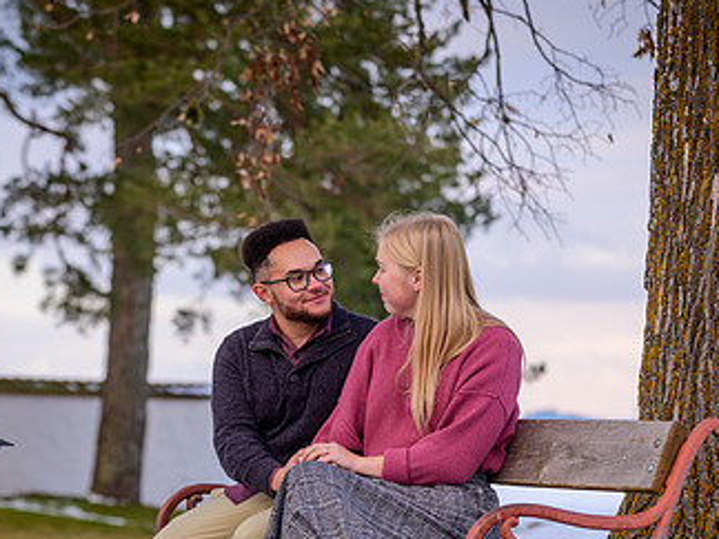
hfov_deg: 13.3
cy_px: 419
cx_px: 333
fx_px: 3074
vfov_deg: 10.0
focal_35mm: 148
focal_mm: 86
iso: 250
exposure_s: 1/250
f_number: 4
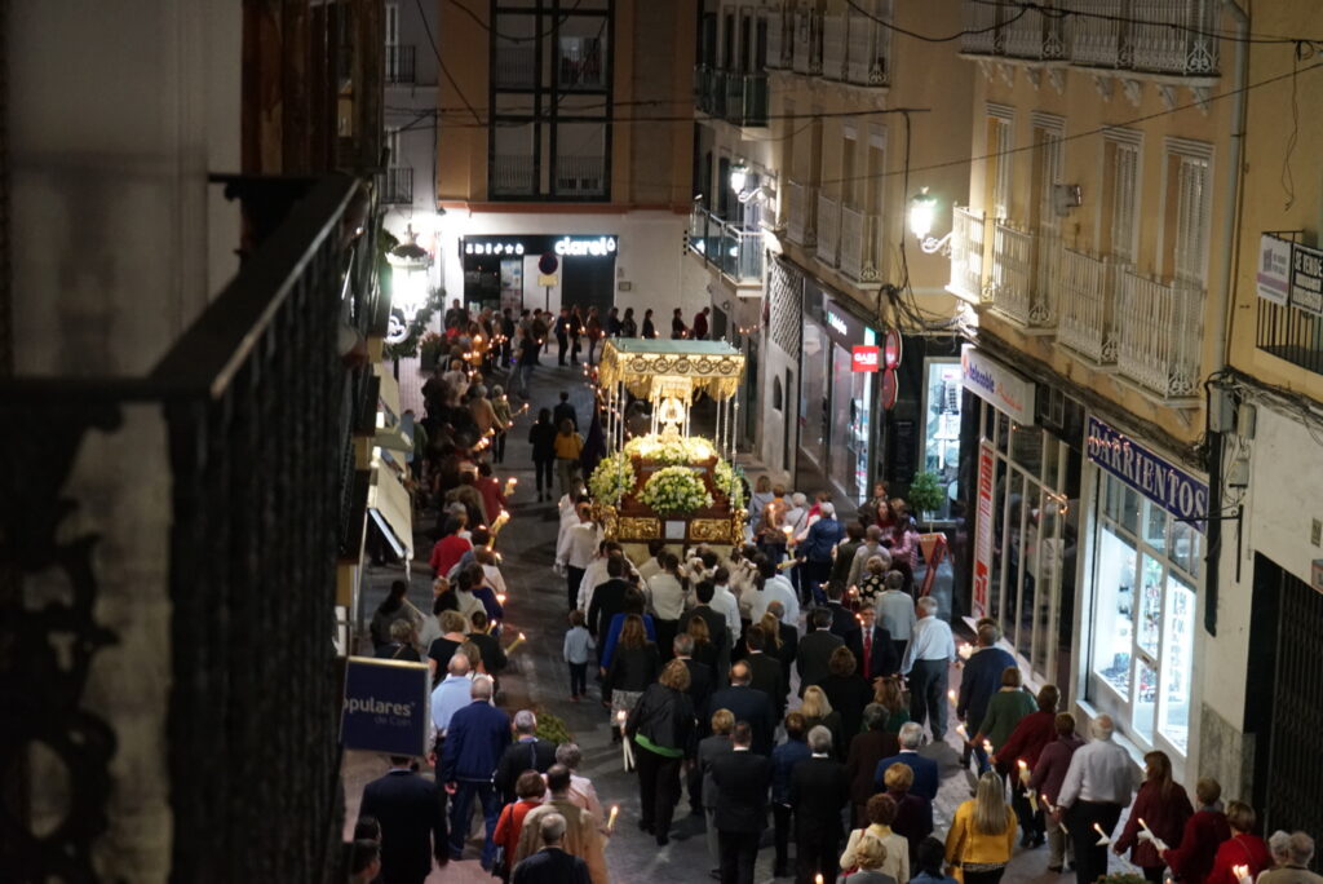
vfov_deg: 20.3
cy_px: 442
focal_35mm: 67
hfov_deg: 30.1
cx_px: 662
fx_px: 2464
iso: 3200
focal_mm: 67
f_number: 8
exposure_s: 1/15
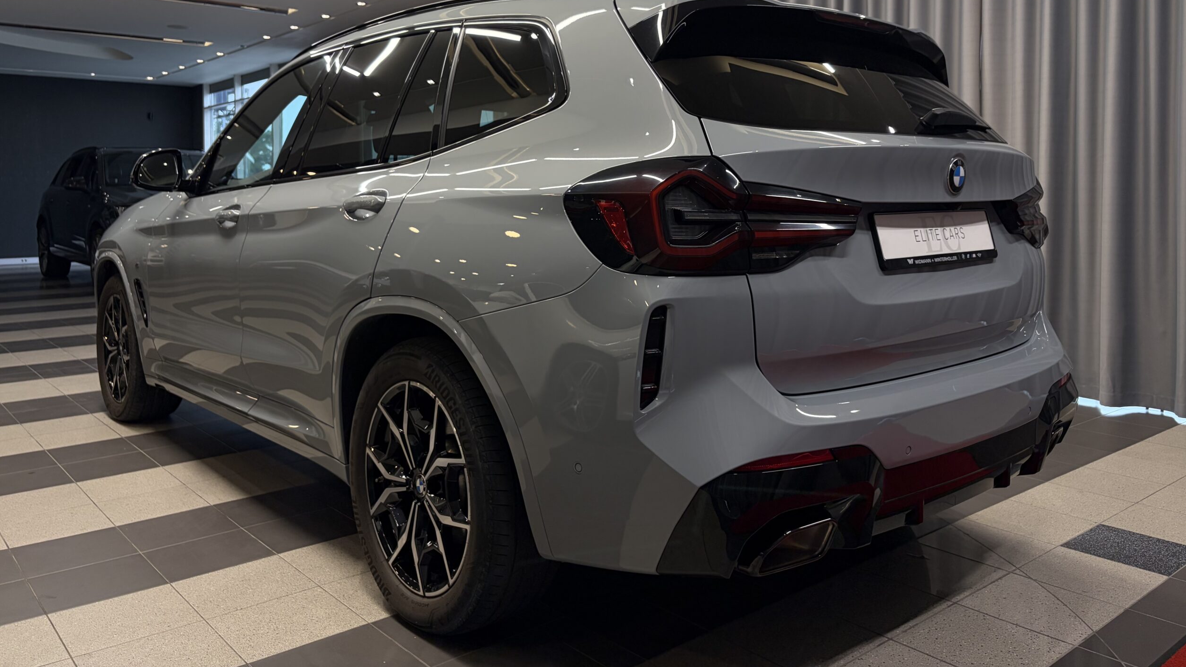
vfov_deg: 39.6
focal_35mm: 29
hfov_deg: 66.1
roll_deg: +0.1
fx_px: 912
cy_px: 214
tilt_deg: -1.7
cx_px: 598
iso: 125
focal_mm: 5.96
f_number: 1.6
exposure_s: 1/100
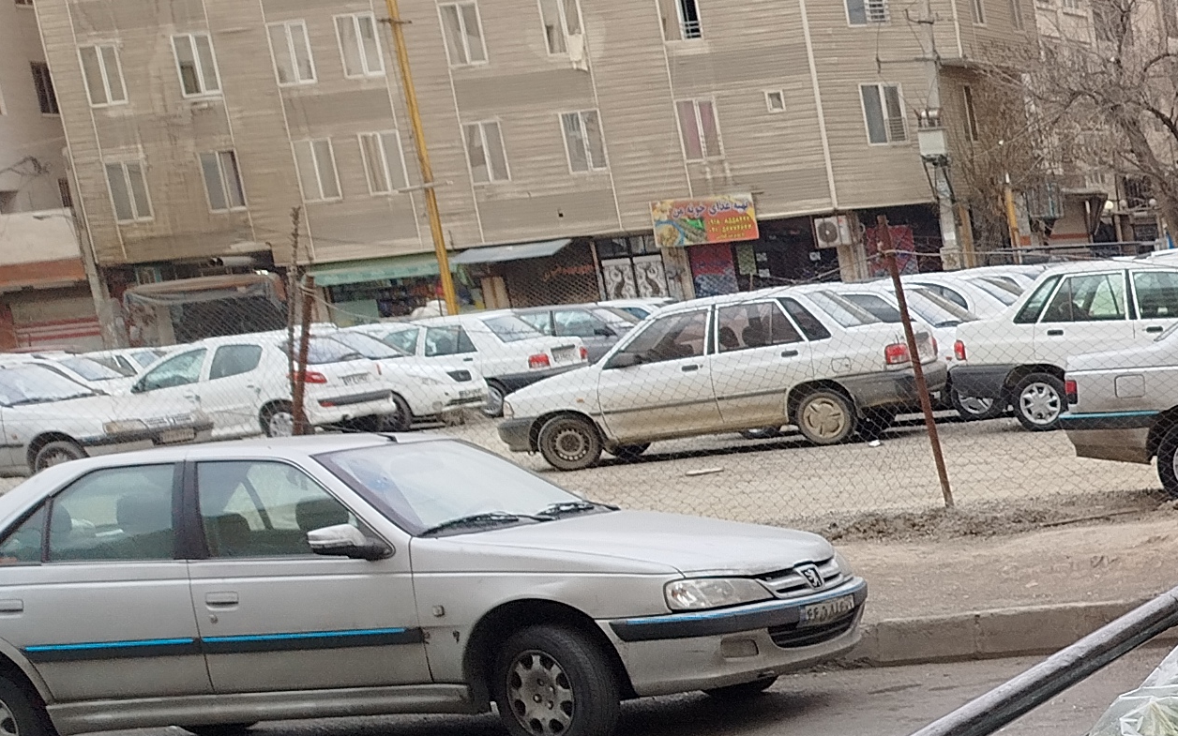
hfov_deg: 21.6
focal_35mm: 81
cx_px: 1739
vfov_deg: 15.8
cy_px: 752
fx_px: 2600
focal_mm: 5.31
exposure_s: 1/294
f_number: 1.7
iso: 50
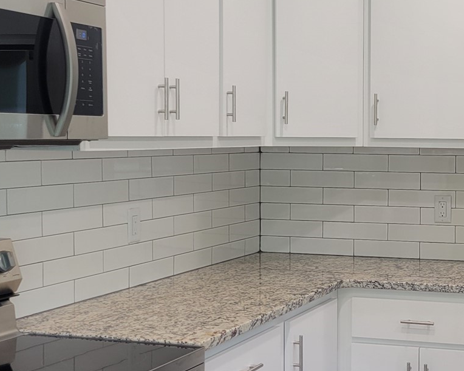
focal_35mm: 68
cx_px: 390
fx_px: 934
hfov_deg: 27.2
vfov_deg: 22.5
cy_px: 201
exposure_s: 1/55.5
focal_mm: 5.4
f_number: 1.8
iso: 40
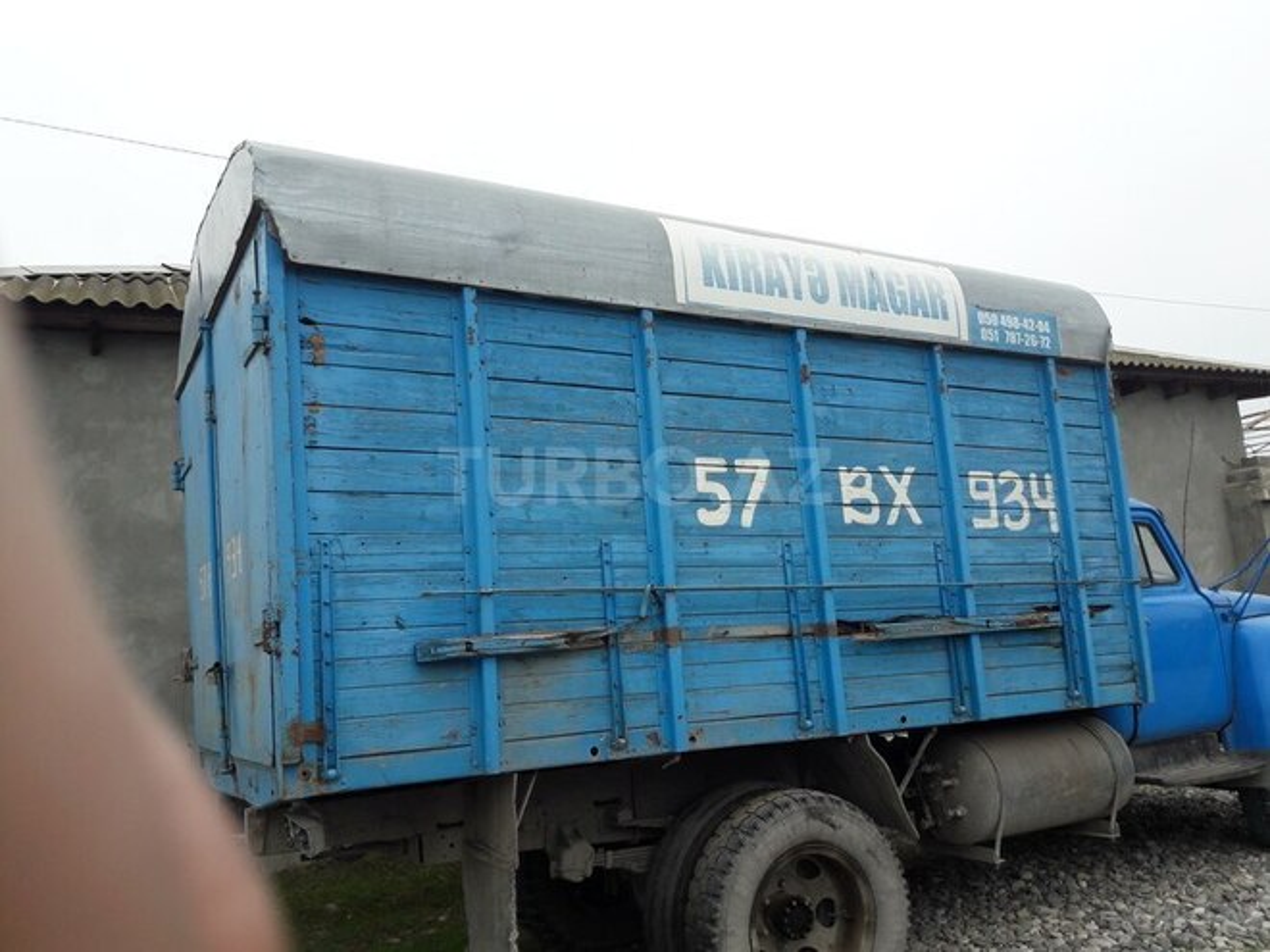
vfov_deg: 49.7
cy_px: 476
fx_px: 1027
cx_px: 635
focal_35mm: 28
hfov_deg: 63.4
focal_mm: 3.7
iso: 40
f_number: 1.9
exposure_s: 1/258
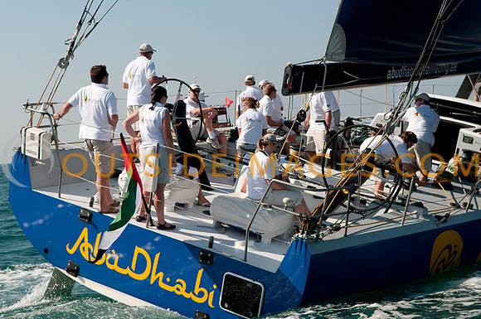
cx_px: 240
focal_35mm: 57
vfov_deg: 23.7
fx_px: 761
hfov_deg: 35.1
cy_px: 160
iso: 250
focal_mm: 38
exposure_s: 1/800
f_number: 6.3
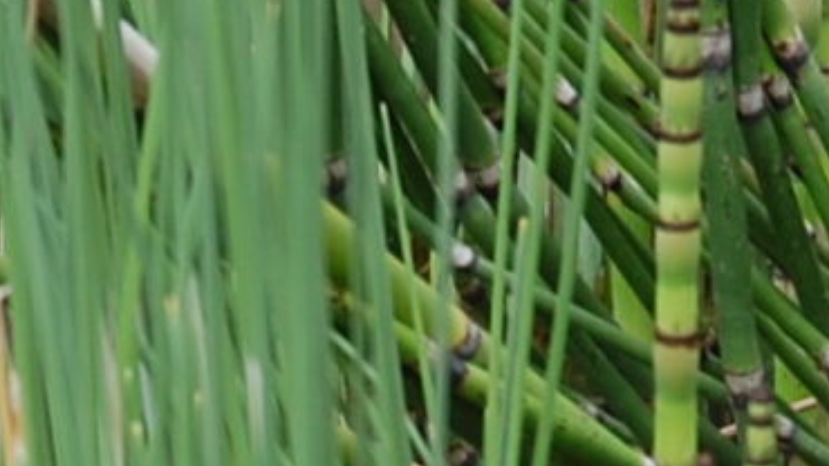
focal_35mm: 381
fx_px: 8366
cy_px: 29
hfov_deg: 5.7
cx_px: 518
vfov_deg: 3.2
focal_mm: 35
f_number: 7.1
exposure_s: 1/200
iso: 200
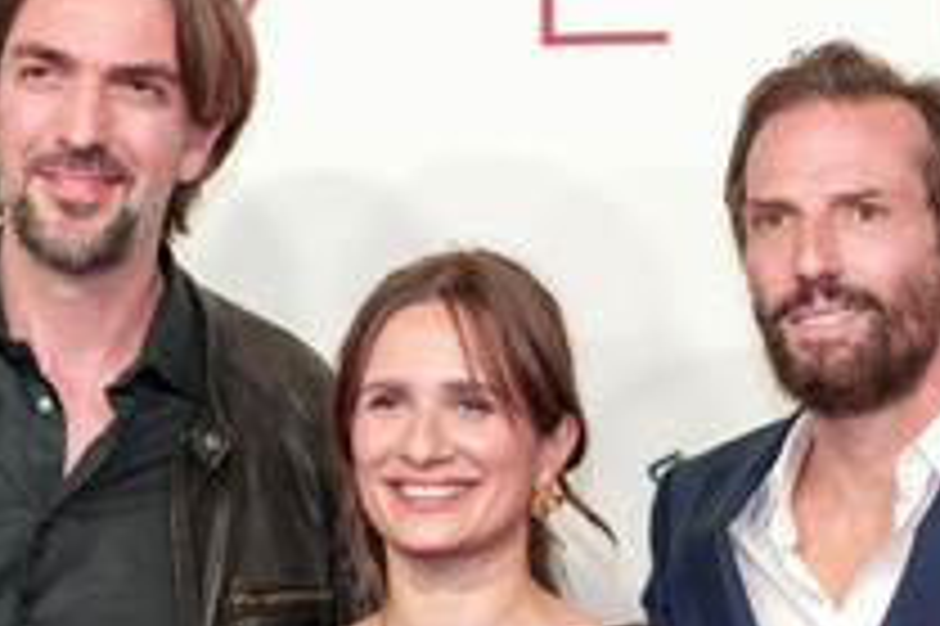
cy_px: 518
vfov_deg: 8.8
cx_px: 466
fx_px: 4044
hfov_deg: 13.3
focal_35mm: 155
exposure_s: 1/250
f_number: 3.2
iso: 320
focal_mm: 70
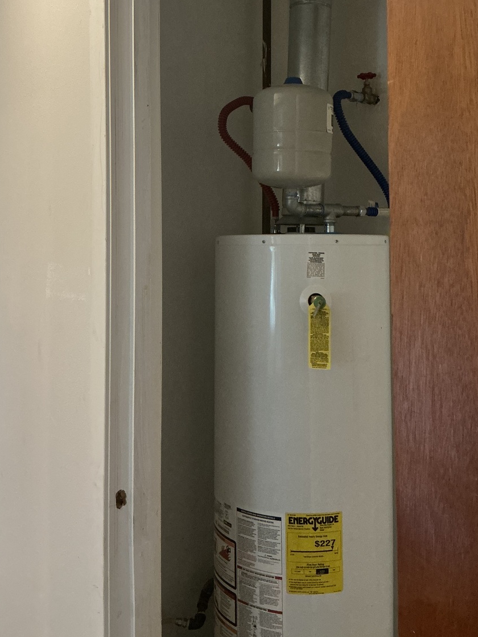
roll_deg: -0.8
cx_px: 259
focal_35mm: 36
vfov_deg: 50.8
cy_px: 234
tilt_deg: +2.7
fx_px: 663
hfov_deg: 39.6
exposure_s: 1/40
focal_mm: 3
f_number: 1.8
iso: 250
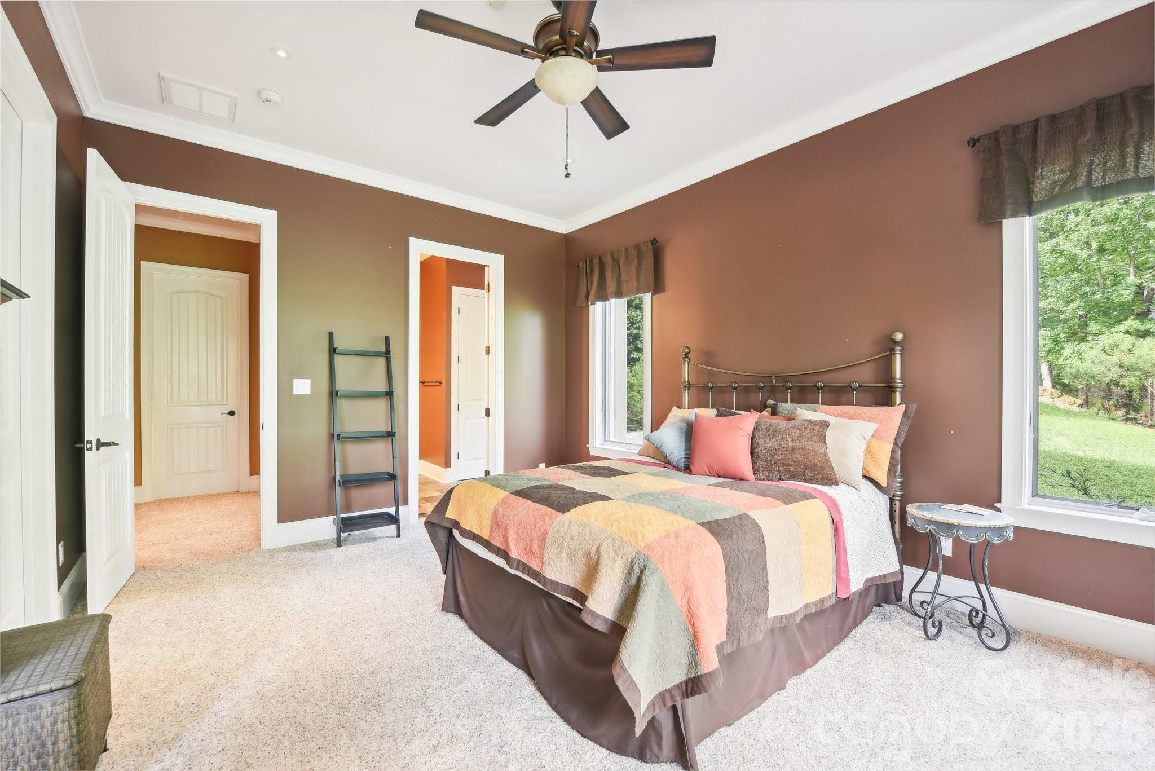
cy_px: 386
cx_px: 578
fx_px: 481
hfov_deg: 100.4
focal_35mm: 15
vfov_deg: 77.4
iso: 200
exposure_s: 1/2
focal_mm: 15
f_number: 8
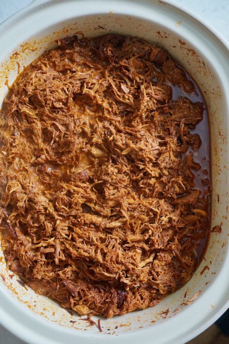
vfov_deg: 55.1
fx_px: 329
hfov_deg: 38.3
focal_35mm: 34
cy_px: 172
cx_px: 114
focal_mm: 23
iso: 2500
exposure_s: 1/250
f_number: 5.6
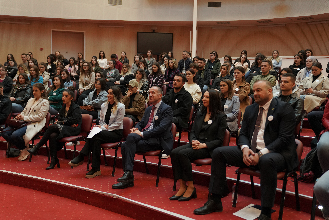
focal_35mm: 40
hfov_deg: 48.5
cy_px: 110
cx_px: 164
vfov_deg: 33.4
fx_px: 366
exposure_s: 1/100
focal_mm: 40
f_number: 2.8
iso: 2000
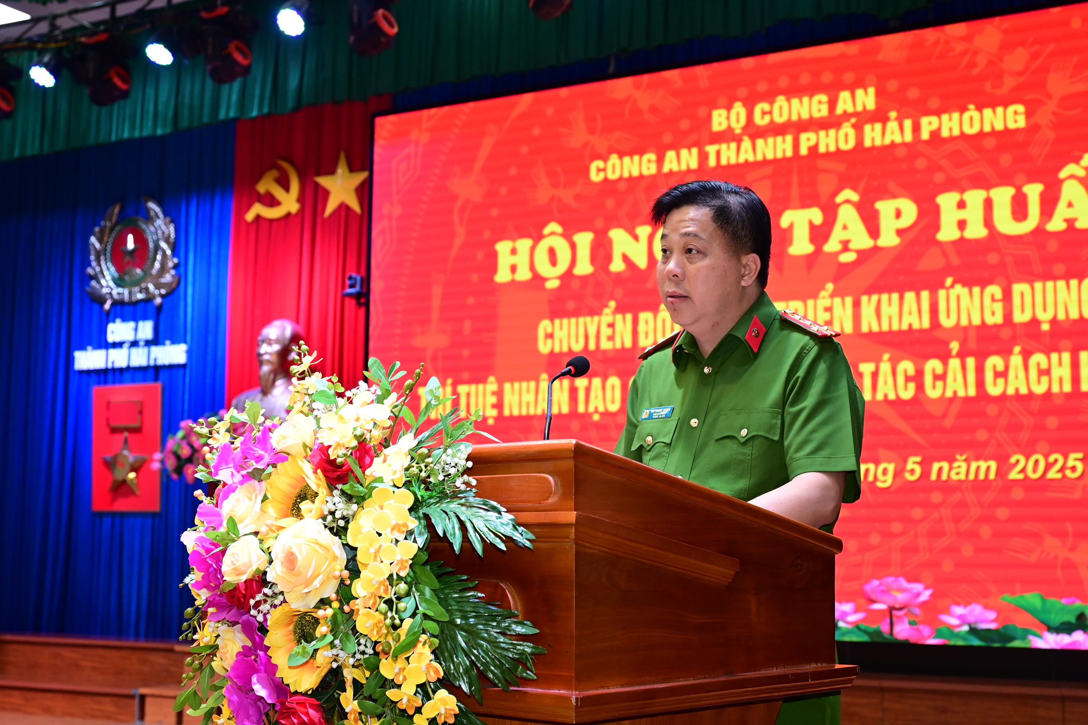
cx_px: 544
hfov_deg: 42.7
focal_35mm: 46
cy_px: 362
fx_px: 1390
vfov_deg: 29.2
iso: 1600
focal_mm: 46
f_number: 5.6
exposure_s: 1/125
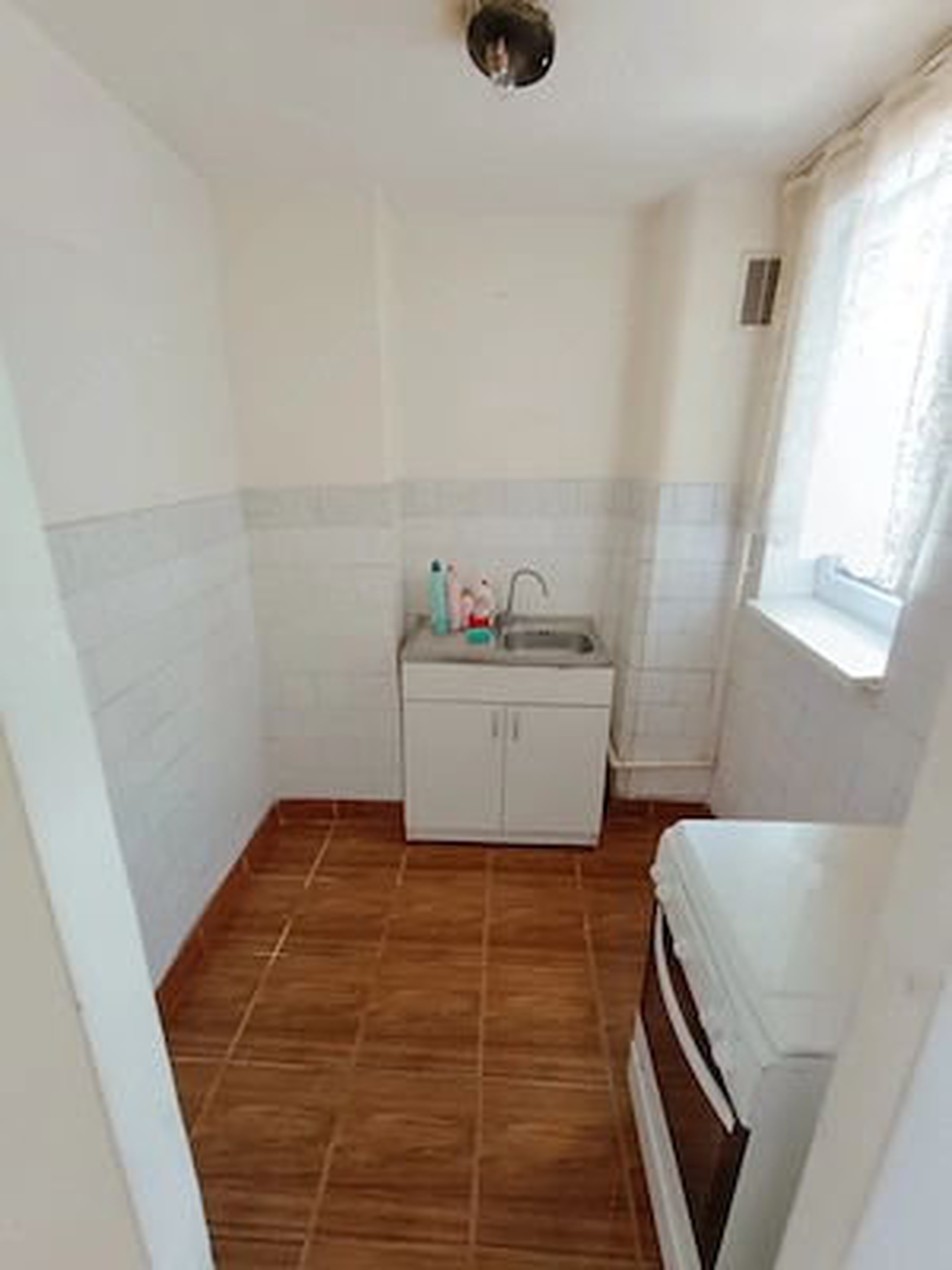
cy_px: 635
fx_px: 587
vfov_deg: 94.5
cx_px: 476
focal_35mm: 16
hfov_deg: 78.1
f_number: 2.2
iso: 724
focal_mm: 1.66
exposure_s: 1/33.3
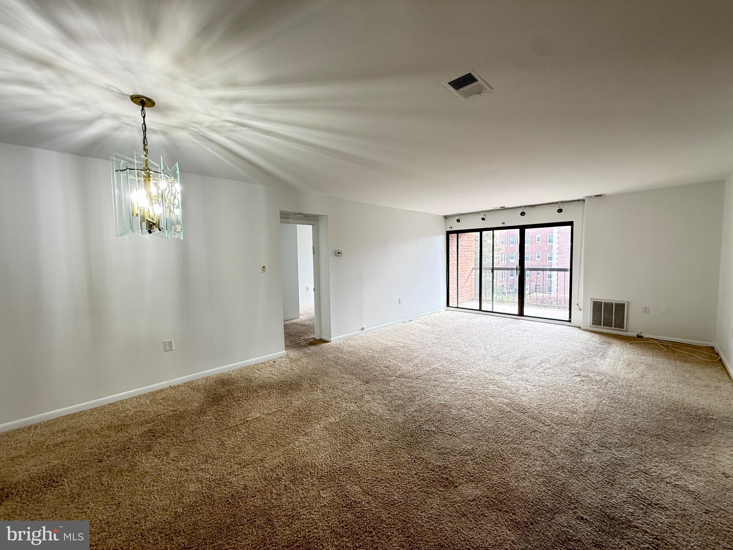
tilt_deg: -2.5
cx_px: 366
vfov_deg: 85.7
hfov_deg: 102.1
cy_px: 275
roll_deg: +1.3
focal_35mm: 14
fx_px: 296
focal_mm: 2.22
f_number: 2.2
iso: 160
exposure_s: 1/60
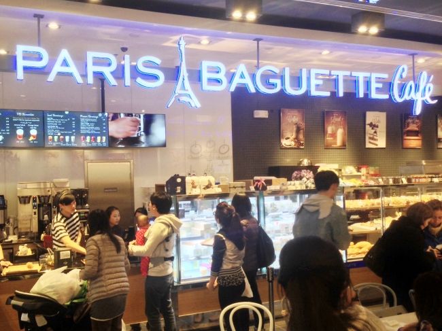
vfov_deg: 42.9
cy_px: 166
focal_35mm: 33
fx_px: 421
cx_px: 221
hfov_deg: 55.4
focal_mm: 4.12
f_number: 2.4
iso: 50
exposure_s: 1/30
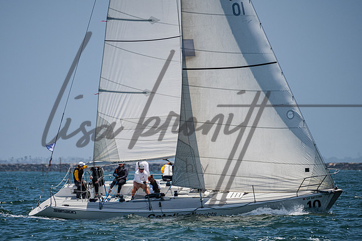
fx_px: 5307
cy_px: 151
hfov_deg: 3.9
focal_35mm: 528
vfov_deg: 2.6
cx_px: 158
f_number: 8
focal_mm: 400
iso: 400
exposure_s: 1/2500
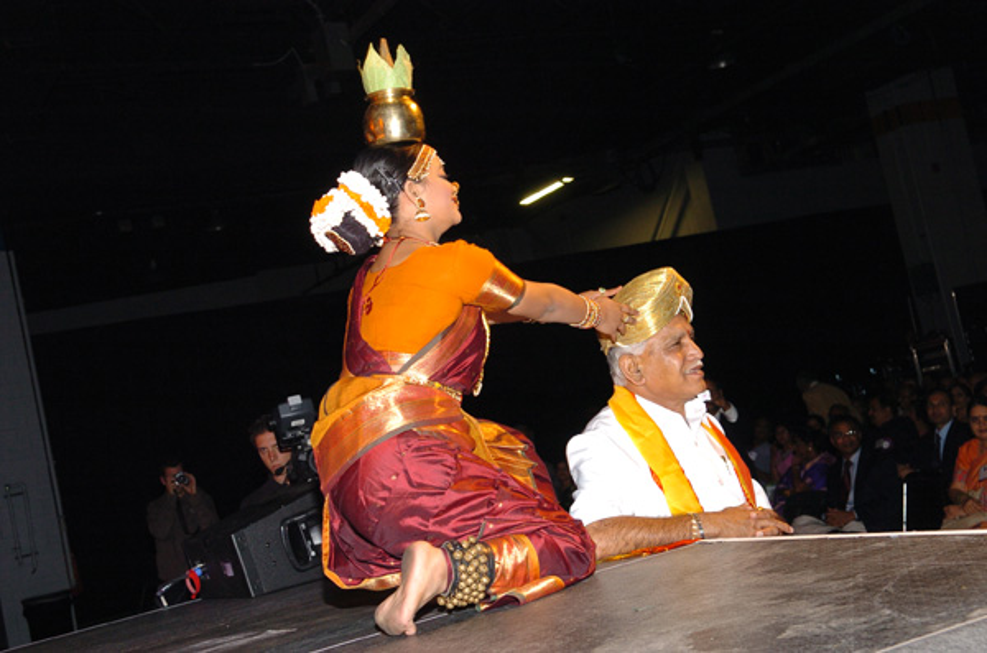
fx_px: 1395
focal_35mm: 51
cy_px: 326
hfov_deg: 39.0
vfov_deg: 26.3
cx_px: 494
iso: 400
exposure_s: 1/30
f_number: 5
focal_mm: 34
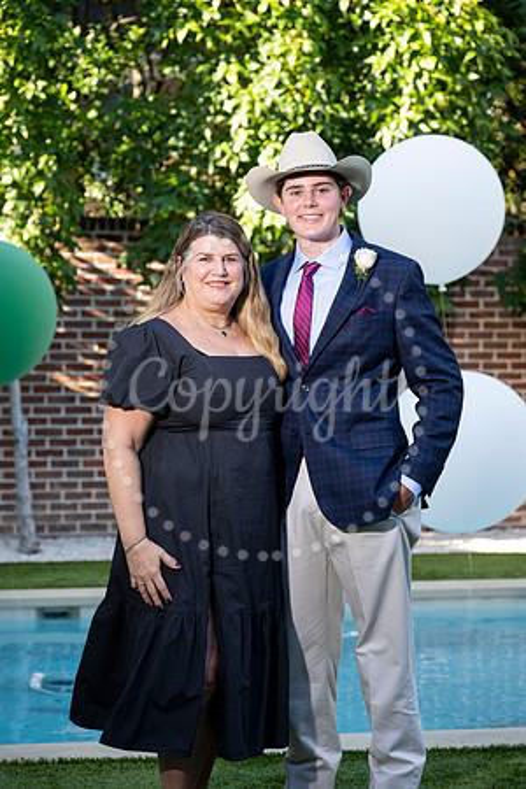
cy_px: 394
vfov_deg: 20.6
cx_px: 263
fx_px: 2170
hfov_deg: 13.8
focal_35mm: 99
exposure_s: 1/200
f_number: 5
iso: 400
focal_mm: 99
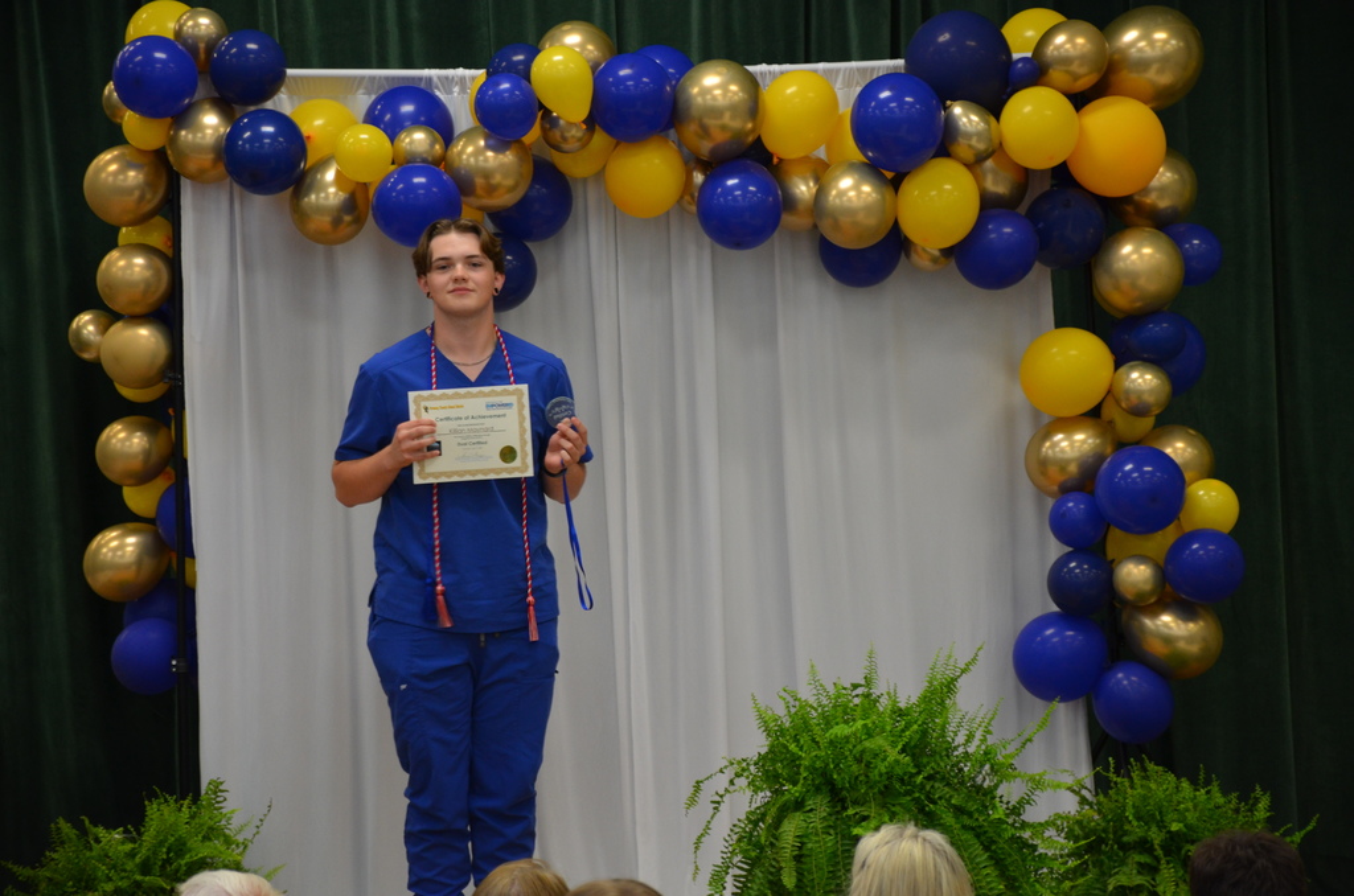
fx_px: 6305
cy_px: 448
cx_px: 677
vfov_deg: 8.1
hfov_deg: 12.3
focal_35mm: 168
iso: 800
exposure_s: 1/30
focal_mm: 112
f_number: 5.6
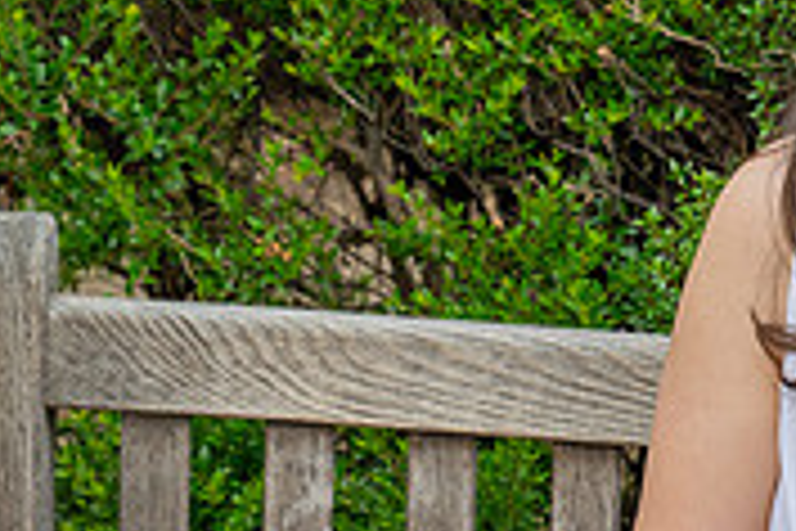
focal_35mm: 264
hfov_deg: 7.7
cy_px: 328
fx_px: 5837
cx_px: 1106
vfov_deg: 5.2
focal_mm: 70
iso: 200
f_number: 5.6
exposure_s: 1/200
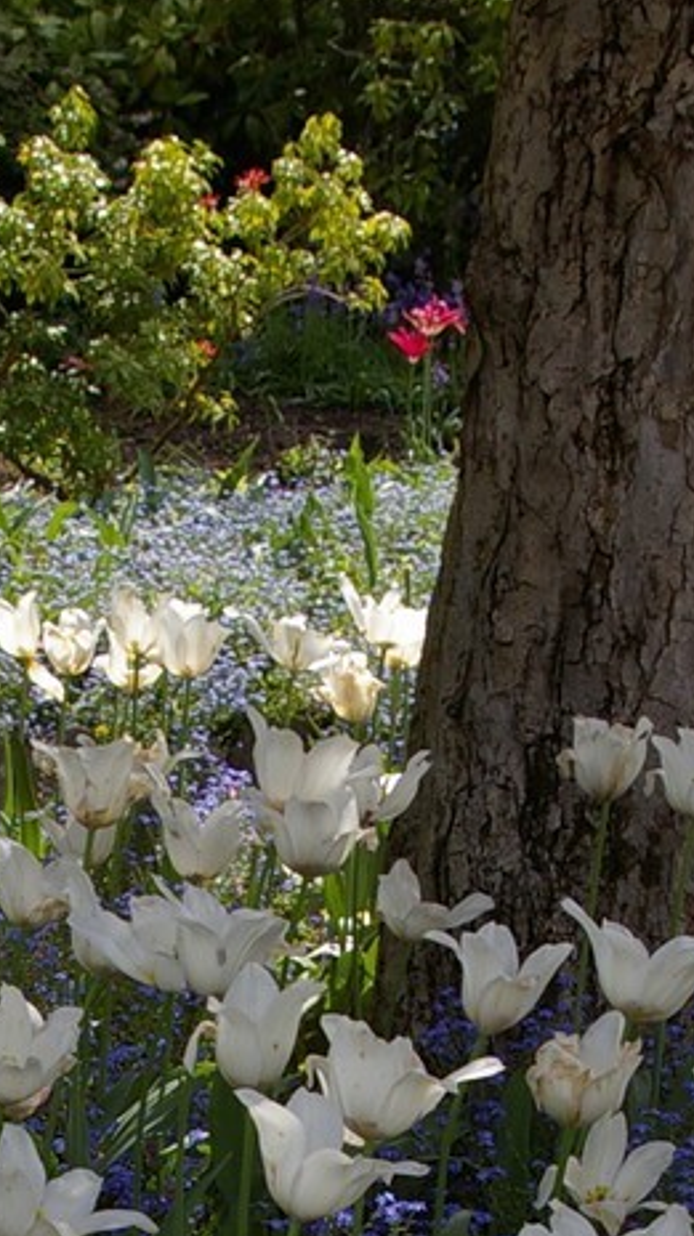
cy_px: 1225
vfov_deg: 17.2
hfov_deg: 9.9
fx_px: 3998
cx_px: 27
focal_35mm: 122
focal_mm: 24
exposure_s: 1/250
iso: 200
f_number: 8
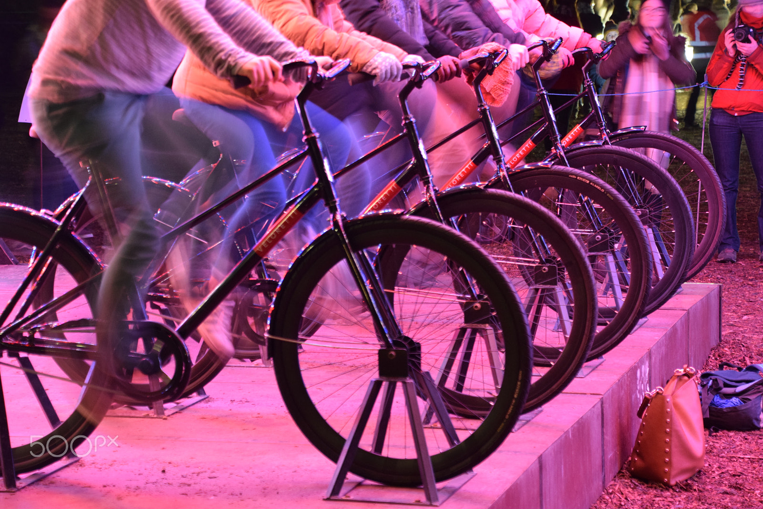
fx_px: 2066
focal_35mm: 98
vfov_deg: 14.0
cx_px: 382
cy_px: 254
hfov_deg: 20.9
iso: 1600
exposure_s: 1/2.5
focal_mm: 65
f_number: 5
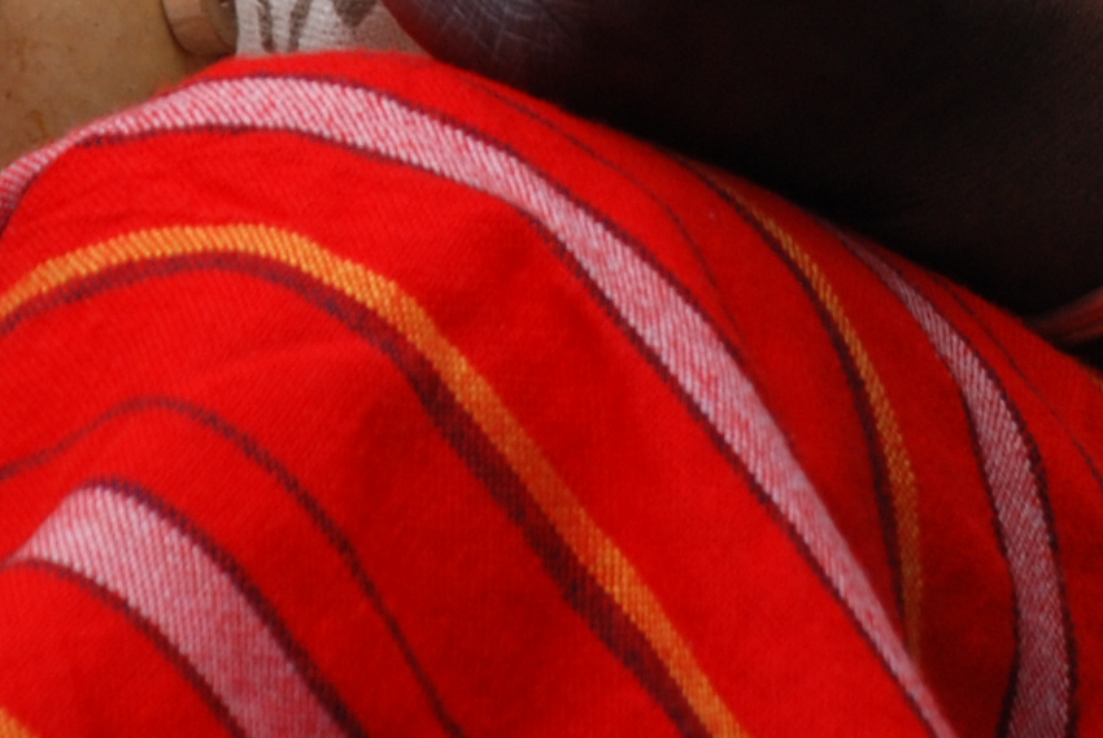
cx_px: 851
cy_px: -918
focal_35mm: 717
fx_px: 22003
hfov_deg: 2.9
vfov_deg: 1.9
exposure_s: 1/125
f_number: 5.6
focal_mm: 105
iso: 160
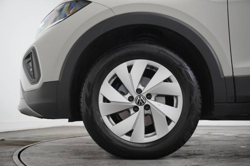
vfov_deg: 31.9
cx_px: 125
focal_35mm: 42
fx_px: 292
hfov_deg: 46.4
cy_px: 83
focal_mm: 28
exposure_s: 1/200
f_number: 4.5
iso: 2500
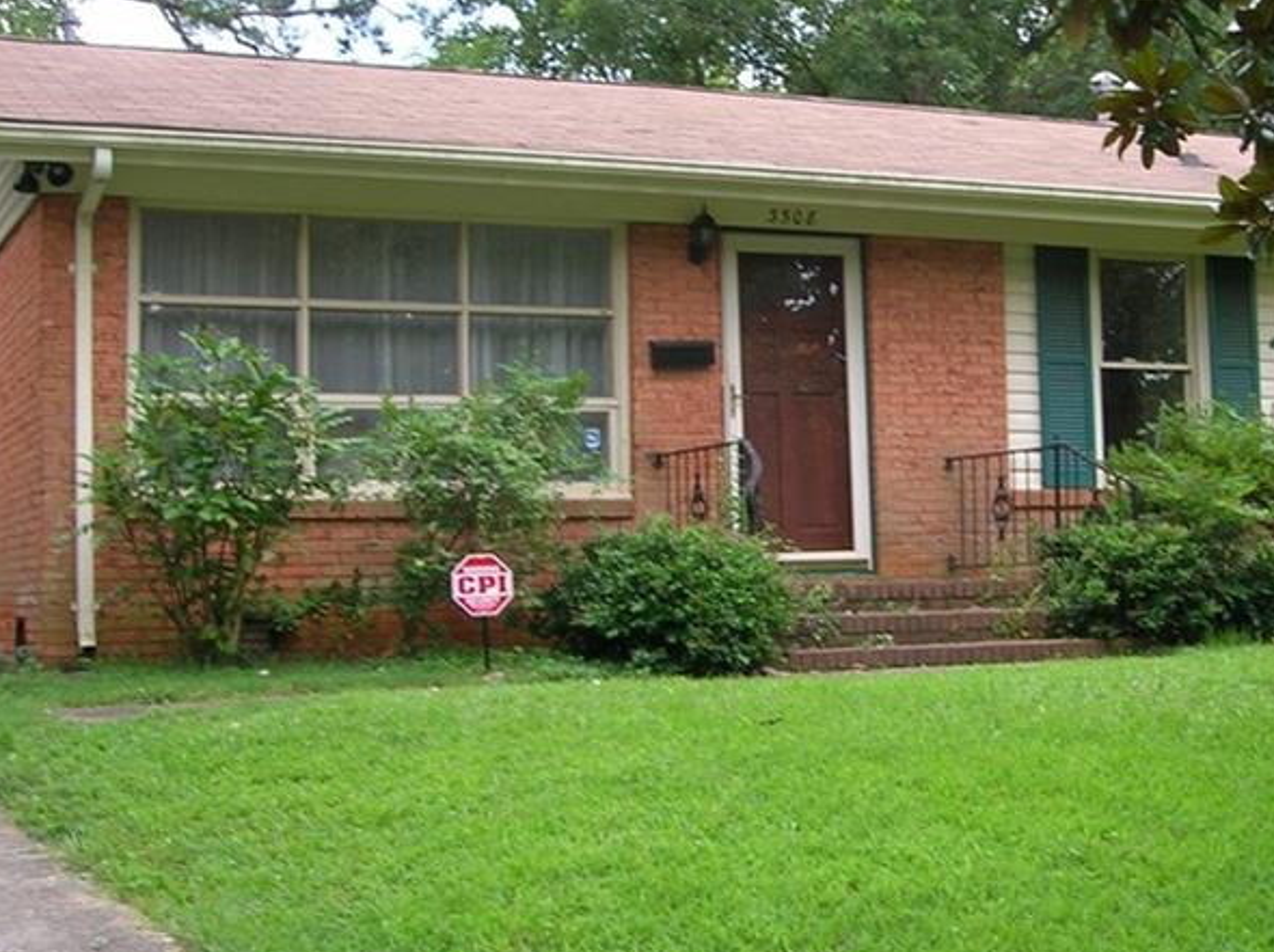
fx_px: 2169
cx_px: 911
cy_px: 394
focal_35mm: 59
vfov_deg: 24.7
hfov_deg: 32.3
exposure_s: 1/24.4
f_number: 4.9
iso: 50
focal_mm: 5.7
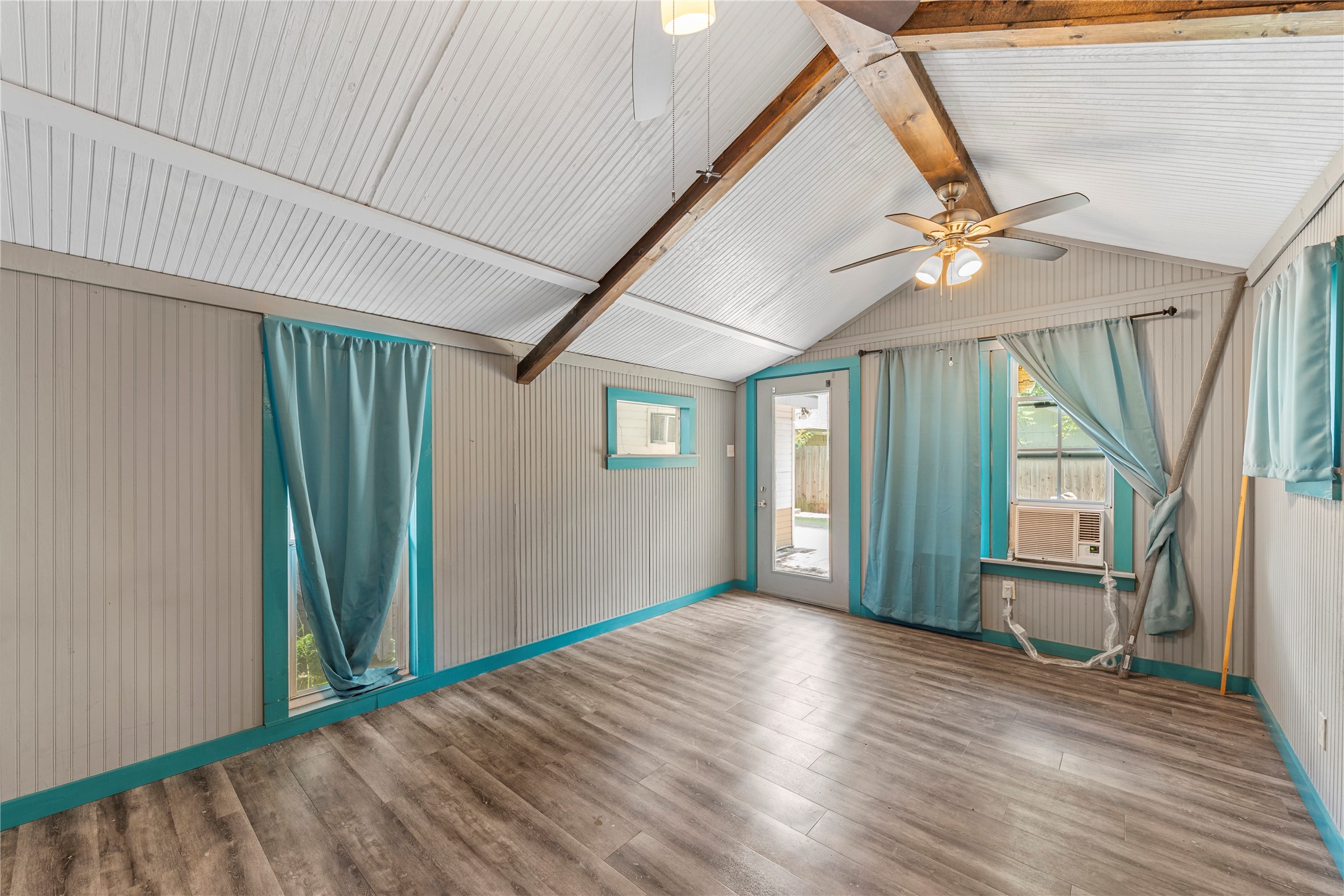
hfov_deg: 104.3
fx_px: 523
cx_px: 672
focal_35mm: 14
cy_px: 448
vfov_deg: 81.2
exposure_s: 3.2
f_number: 9
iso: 250
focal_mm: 14
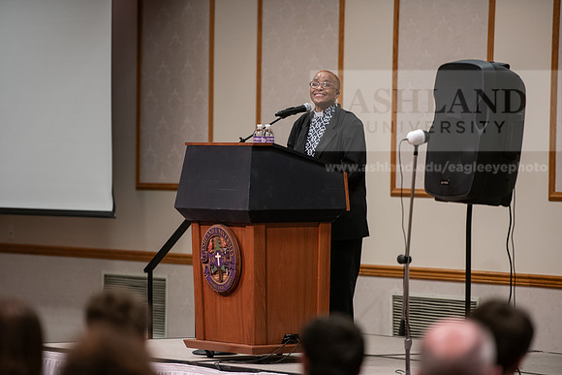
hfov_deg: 10.5
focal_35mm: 195
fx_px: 3045
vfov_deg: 7.0
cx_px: 281
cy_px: 188
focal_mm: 195
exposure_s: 1/200
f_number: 2.8
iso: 2000
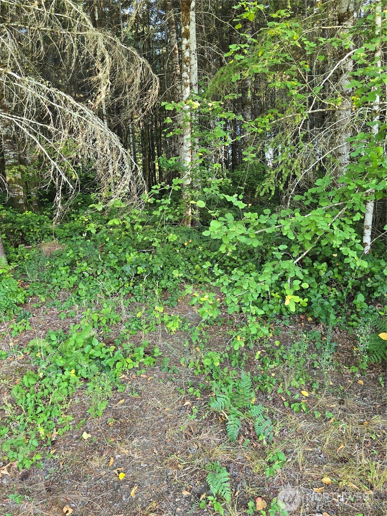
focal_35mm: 23
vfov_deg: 73.9
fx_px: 343
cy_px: 258
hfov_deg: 58.9
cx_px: 194
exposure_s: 1/180
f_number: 1.7
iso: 200
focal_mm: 6.3
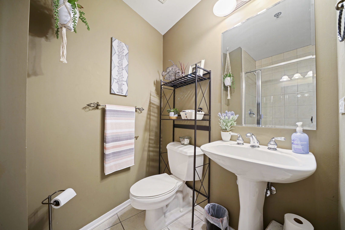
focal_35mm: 12
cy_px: 115
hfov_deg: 112.6
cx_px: 172
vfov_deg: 90.0
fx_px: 115
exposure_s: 3.2
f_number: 13
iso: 500
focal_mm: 12
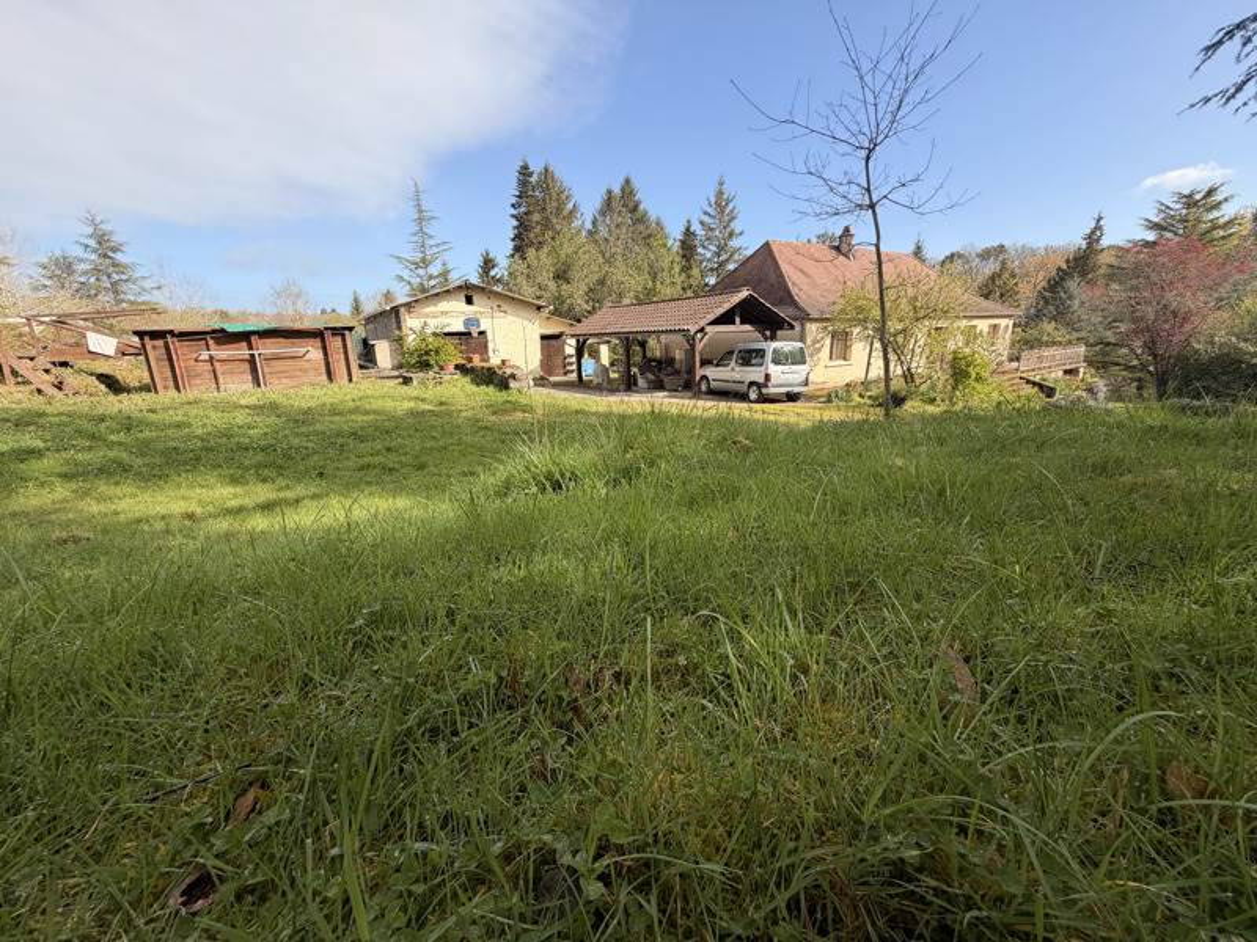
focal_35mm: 14
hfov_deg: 102.1
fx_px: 508
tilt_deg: -16.4
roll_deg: +1.3
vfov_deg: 85.7
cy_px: 471
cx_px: 628
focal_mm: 2.22
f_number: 2.2
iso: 40
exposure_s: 1/770
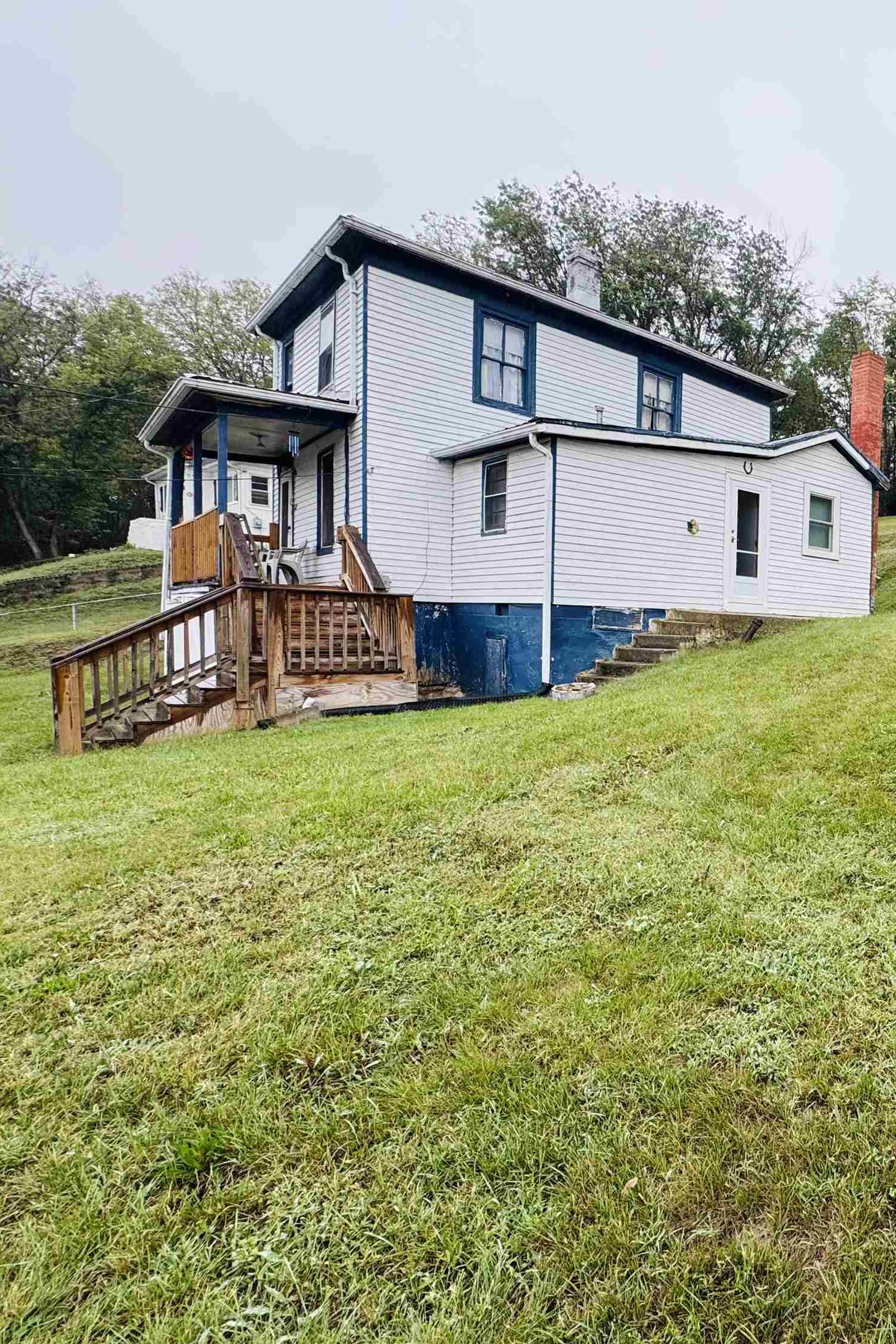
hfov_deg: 50.1
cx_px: 897
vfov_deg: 84.0
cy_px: 683
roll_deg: -2.4
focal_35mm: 20
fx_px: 747
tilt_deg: -3.5
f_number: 2.2
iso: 40
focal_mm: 2.22
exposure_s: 1/161
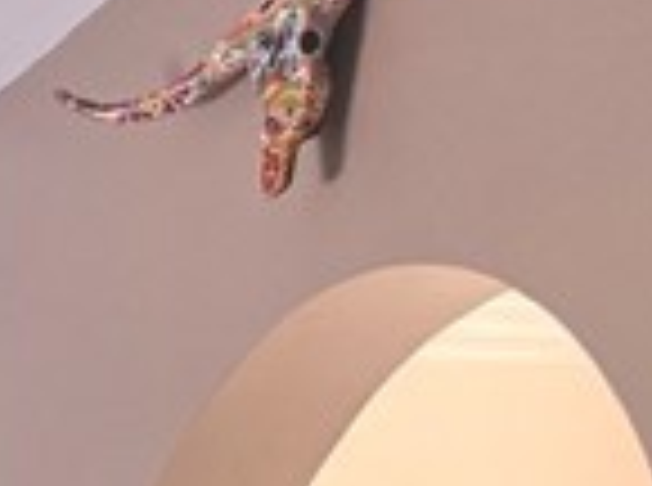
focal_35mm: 170
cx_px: -832
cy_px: 1656
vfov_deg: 7.3
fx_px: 3194
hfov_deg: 10.3
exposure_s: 1/121
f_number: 1.78
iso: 160
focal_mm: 6.76
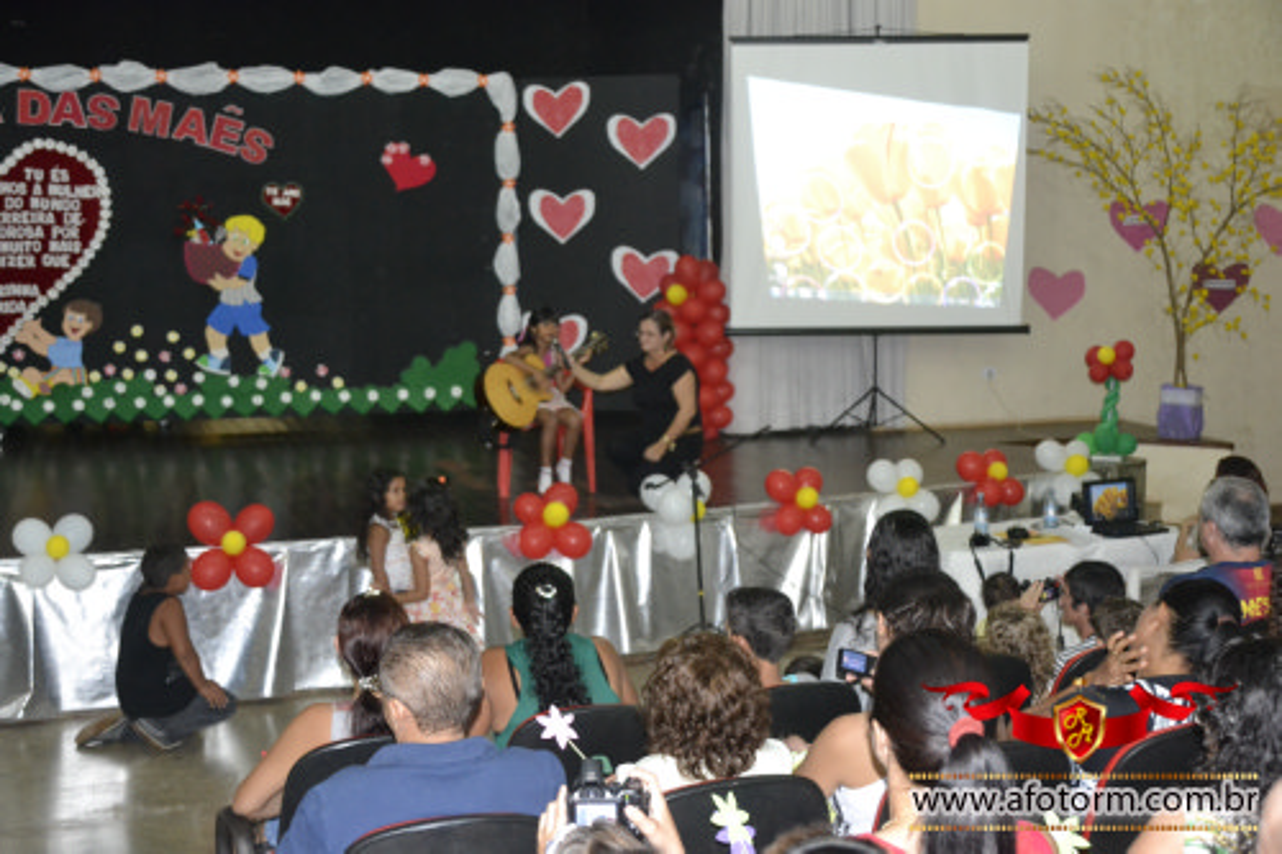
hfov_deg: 41.1
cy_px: 427
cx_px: 641
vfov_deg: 28.1
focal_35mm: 48
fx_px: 1709
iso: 3200
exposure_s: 1/60
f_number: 4.2
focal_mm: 32
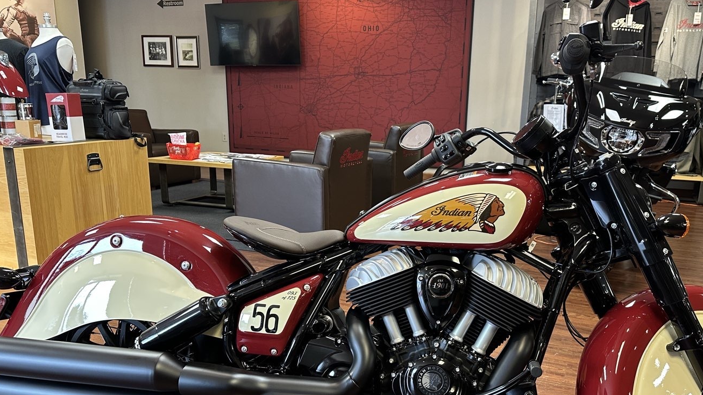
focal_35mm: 32
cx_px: 381
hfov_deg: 60.9
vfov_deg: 36.5
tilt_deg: -13.8
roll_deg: -1.3
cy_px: 242
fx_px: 596
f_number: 1.78
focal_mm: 6.86
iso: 200
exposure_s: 1/60
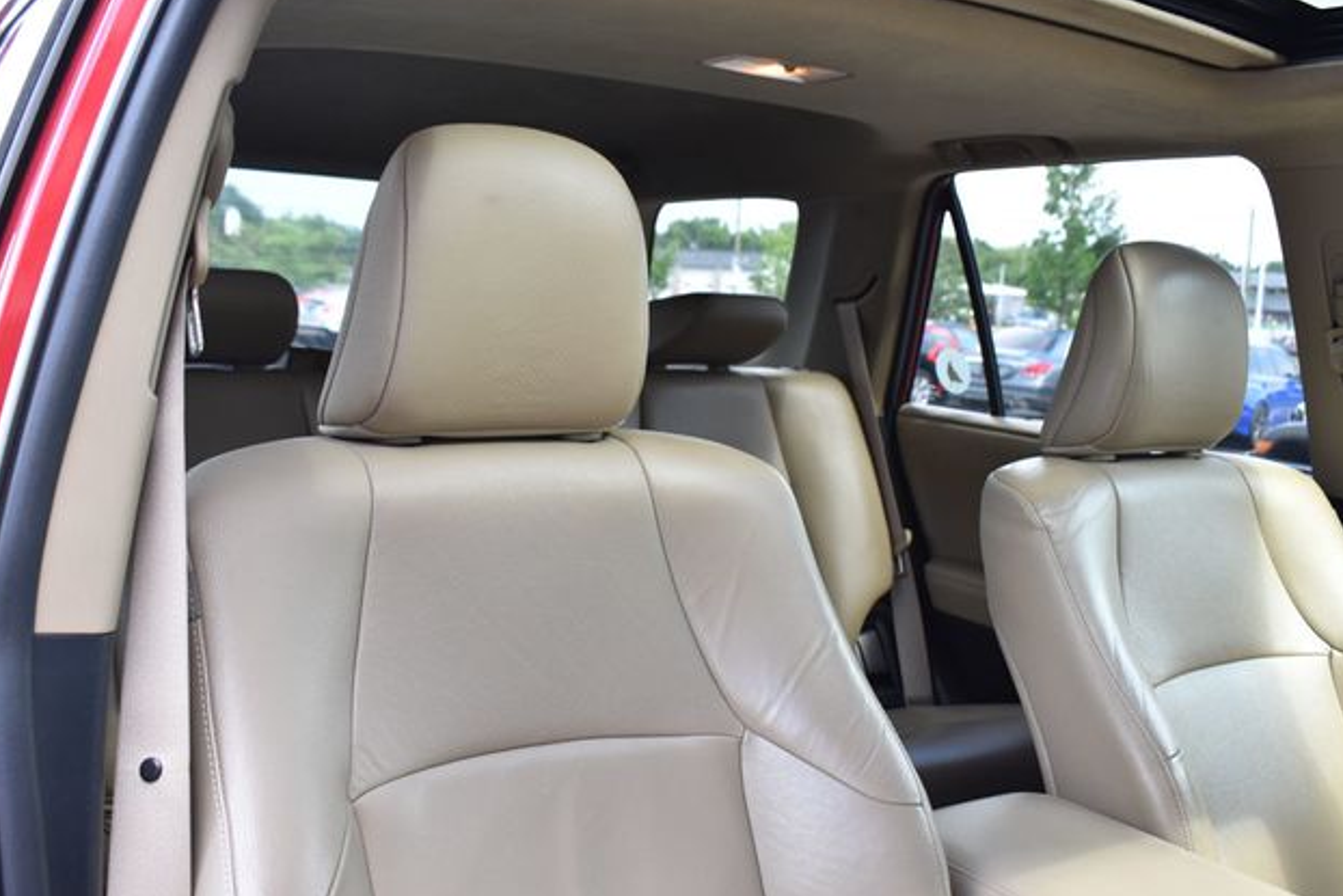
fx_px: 1381
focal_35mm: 37
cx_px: 674
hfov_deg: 51.9
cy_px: 445
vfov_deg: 36.0
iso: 400
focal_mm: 24
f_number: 5.6
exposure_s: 1/125
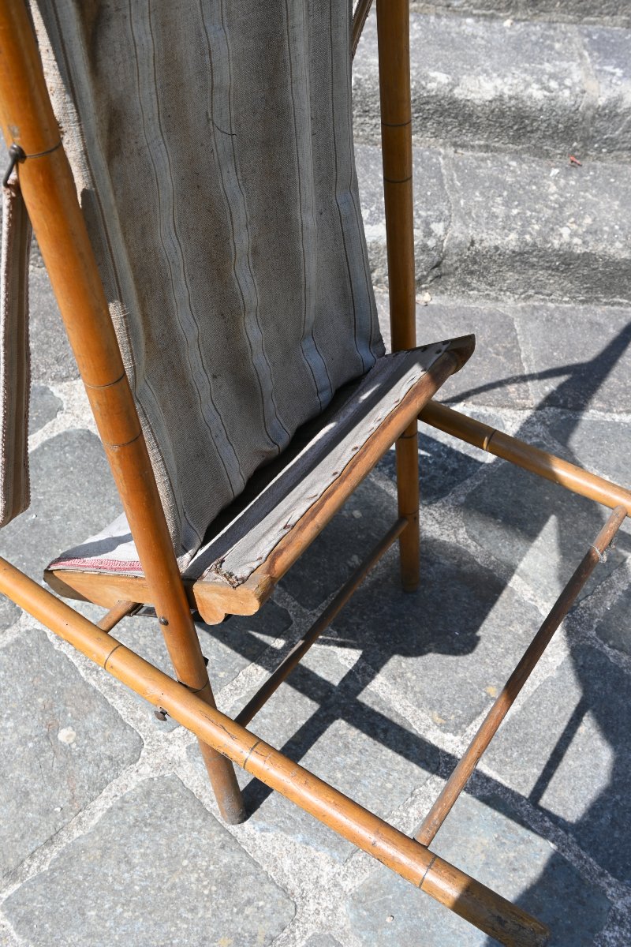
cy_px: 474
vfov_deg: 55.1
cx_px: 316
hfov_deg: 38.4
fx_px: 907
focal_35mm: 34
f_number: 6.3
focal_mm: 23
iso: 100
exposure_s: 1/320
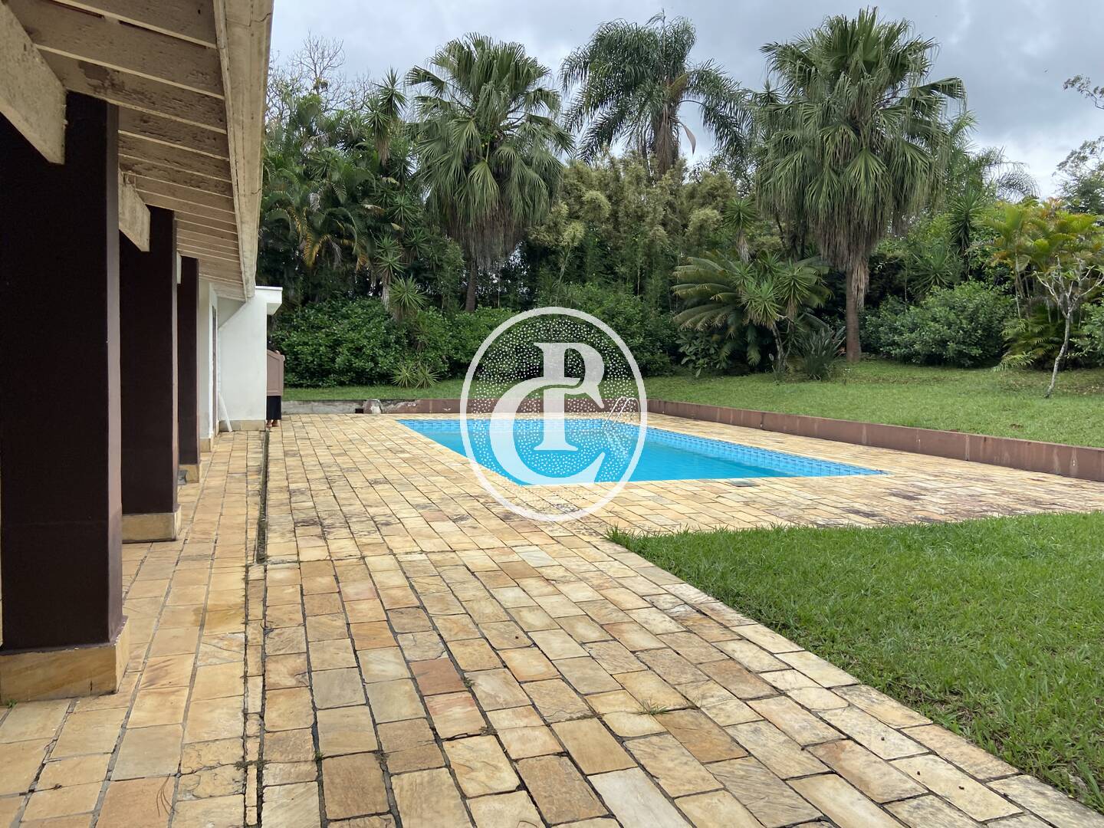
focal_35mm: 26
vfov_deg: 53.1
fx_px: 829
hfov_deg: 67.3
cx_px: 552
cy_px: 414
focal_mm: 4.25
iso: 32
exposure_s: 1/1135
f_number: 1.8
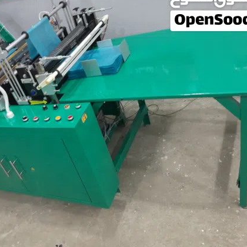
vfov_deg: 47.2
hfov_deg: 46.5
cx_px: 82
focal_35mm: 35
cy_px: 116
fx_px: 283
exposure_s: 1/33
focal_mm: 3.98
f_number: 1.8
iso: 400
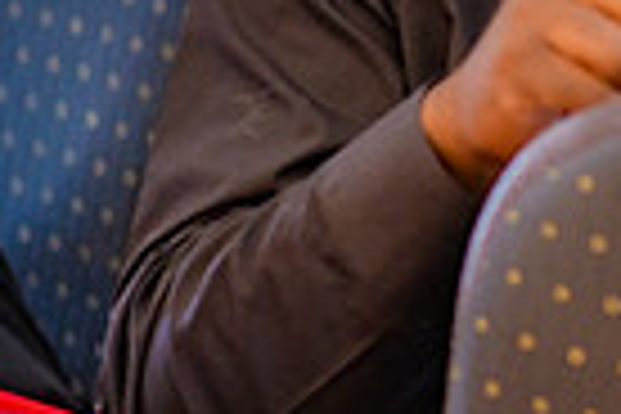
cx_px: 1184
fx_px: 7589
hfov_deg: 4.6
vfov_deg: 3.1
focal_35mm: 440
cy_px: -178
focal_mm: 105
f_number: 1.8
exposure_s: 1/125
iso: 720
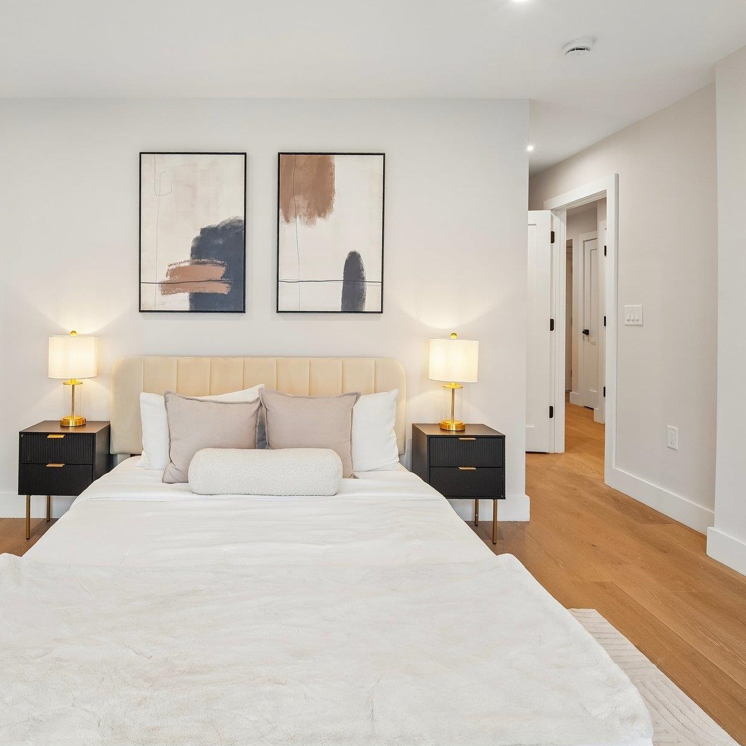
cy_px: 402
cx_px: 268
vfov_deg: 74.7
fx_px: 488
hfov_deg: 73.2
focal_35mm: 20
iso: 500
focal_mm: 14
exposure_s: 1/15
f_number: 7.1
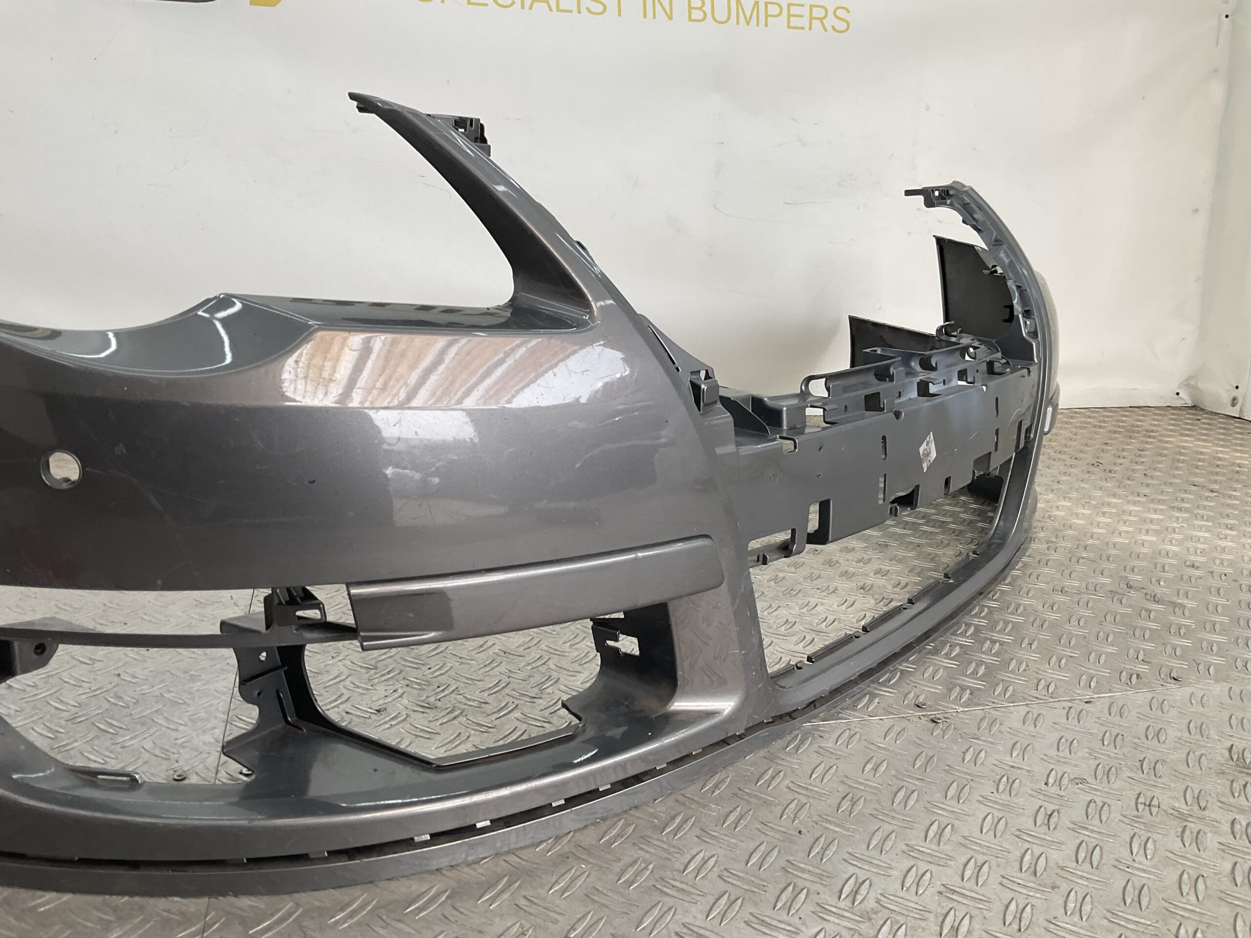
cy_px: 469
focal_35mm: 29
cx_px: 626
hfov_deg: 61.7
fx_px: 1048
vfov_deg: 48.2
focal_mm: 3
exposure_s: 1/153
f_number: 1.8
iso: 16
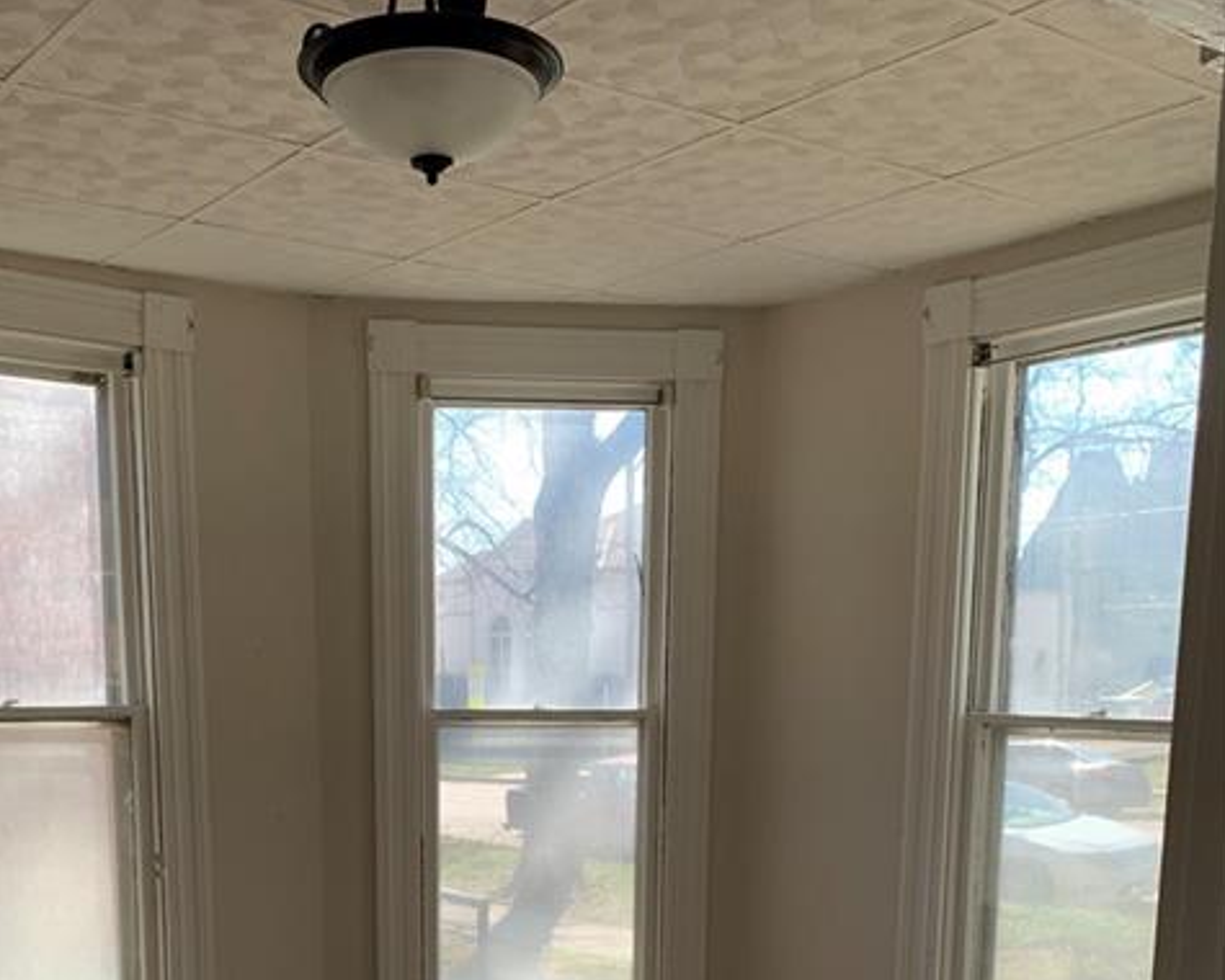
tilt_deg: -8.8
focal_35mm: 41
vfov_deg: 34.2
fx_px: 1486
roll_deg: -0.1
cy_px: 905
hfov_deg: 44.6
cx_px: 493
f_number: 1.8
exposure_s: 1/237
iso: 25
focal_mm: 4.25
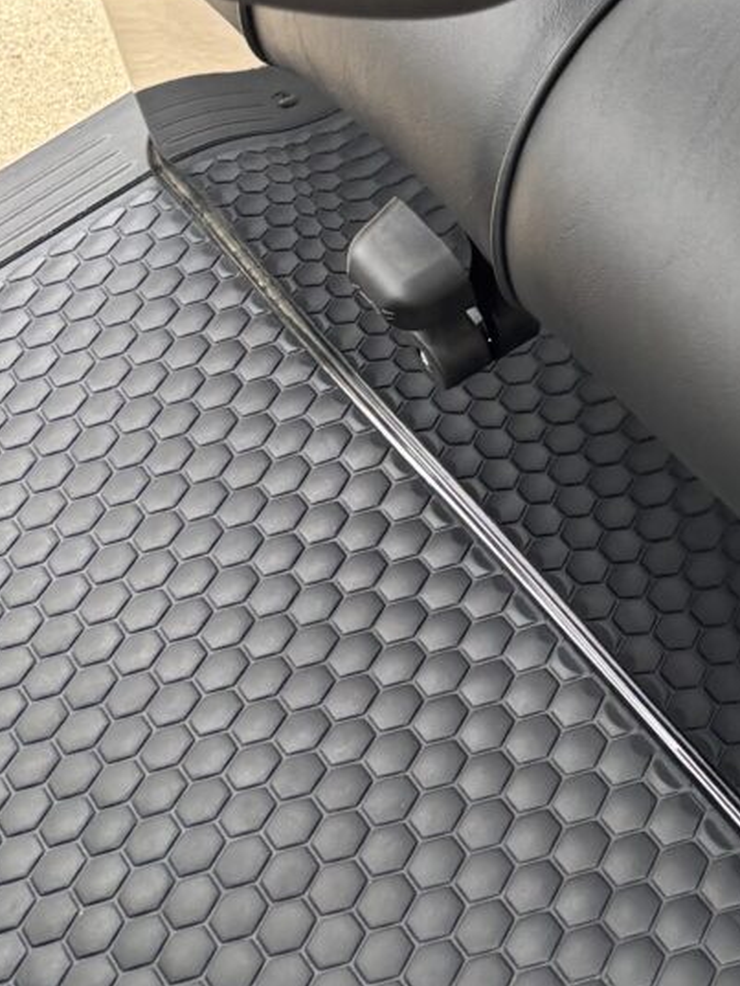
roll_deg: +7.7
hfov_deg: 14.5
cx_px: 1221
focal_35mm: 93
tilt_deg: -28.3
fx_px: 2650
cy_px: -465
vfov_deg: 18.8
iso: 64
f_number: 1.6
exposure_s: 1/121
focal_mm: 5.96
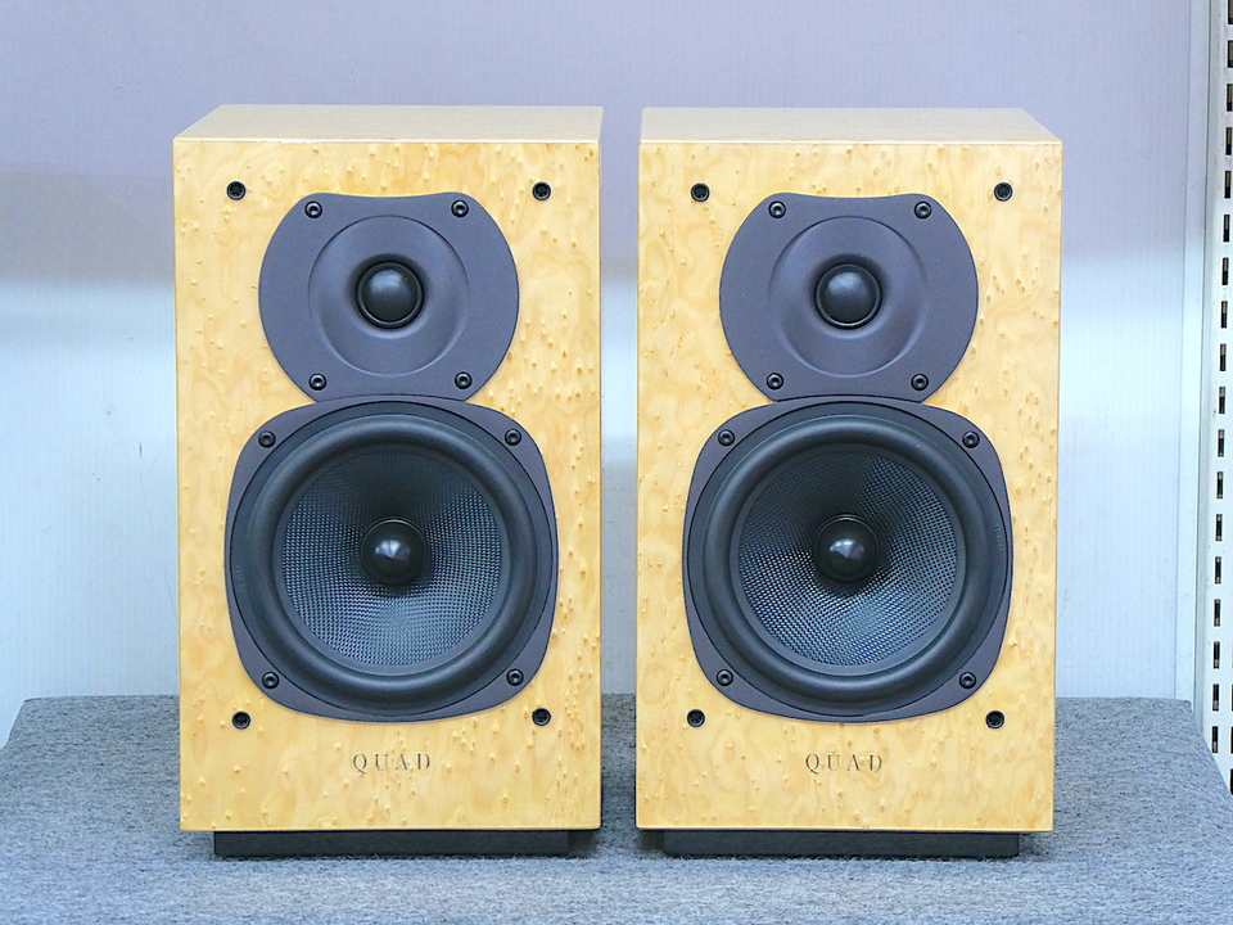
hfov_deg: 15.9
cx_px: 616
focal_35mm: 124
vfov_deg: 12.0
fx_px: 4417
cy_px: 462
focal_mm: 22.3
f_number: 5.2
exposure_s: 1/3.2
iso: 200
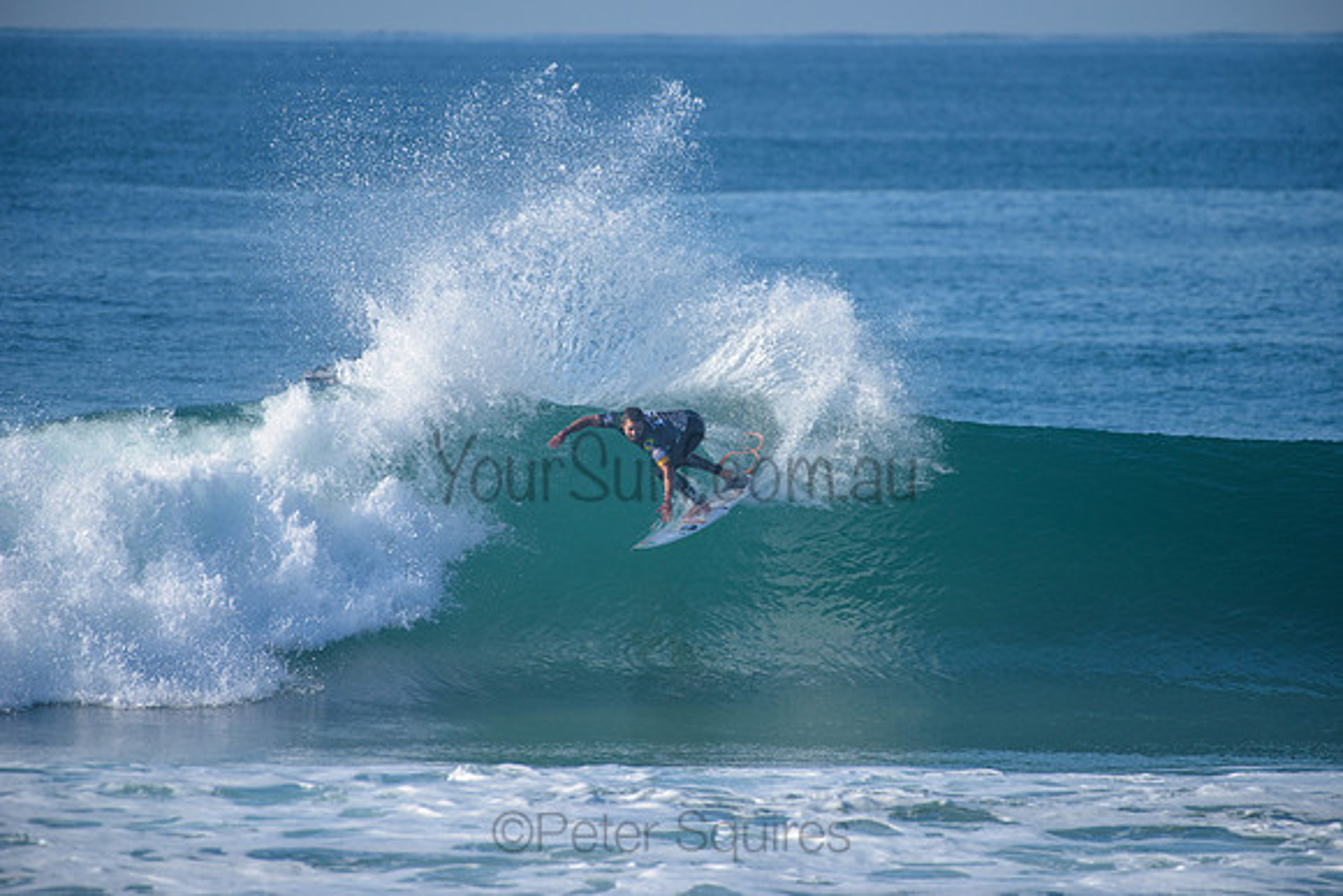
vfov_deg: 2.8
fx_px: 18656
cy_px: 448
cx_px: 672
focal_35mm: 500
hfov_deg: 4.1
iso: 250
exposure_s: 1/2000
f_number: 5.6
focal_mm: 500
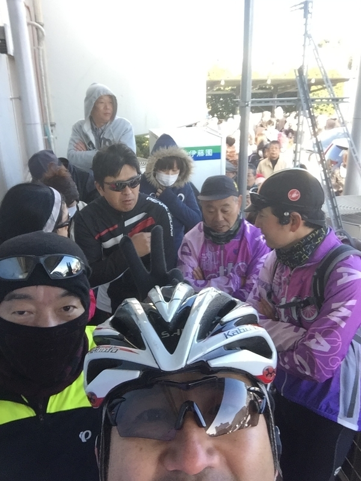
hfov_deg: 45.4
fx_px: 431
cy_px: 240
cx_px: 180
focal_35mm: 31
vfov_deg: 58.4
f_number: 2.2
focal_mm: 2.65
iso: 40
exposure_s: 1/120
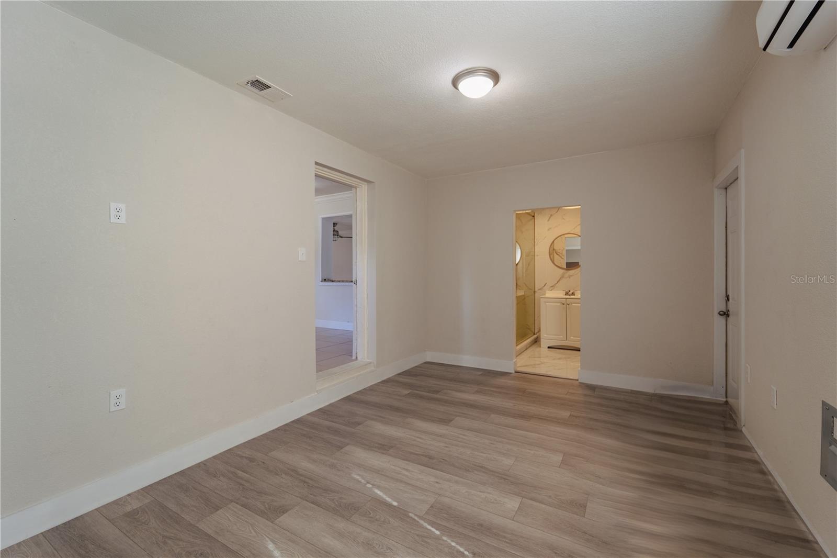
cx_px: 418
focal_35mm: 14
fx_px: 325
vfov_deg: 81.2
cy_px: 279
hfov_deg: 104.3
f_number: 8
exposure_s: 1/60
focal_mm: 14
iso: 400
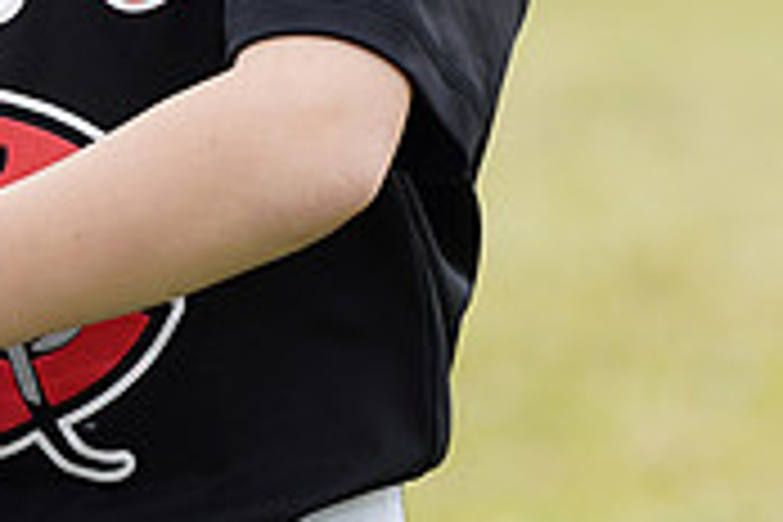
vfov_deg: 2.4
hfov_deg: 3.6
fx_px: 12353
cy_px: -292
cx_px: 16
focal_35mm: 568
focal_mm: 170
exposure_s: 1/250
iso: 100
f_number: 5.6
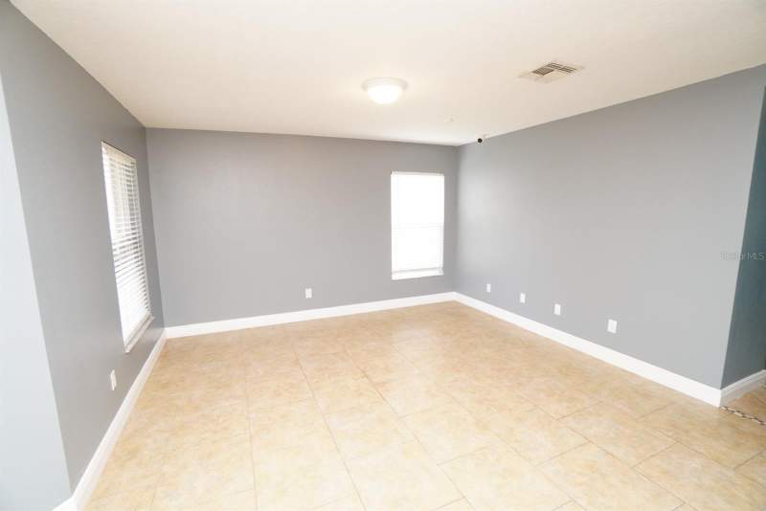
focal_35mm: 15
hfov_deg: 100.4
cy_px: 256
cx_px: 383
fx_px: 319
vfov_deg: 77.4
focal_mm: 10
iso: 1600
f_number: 5
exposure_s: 1/60
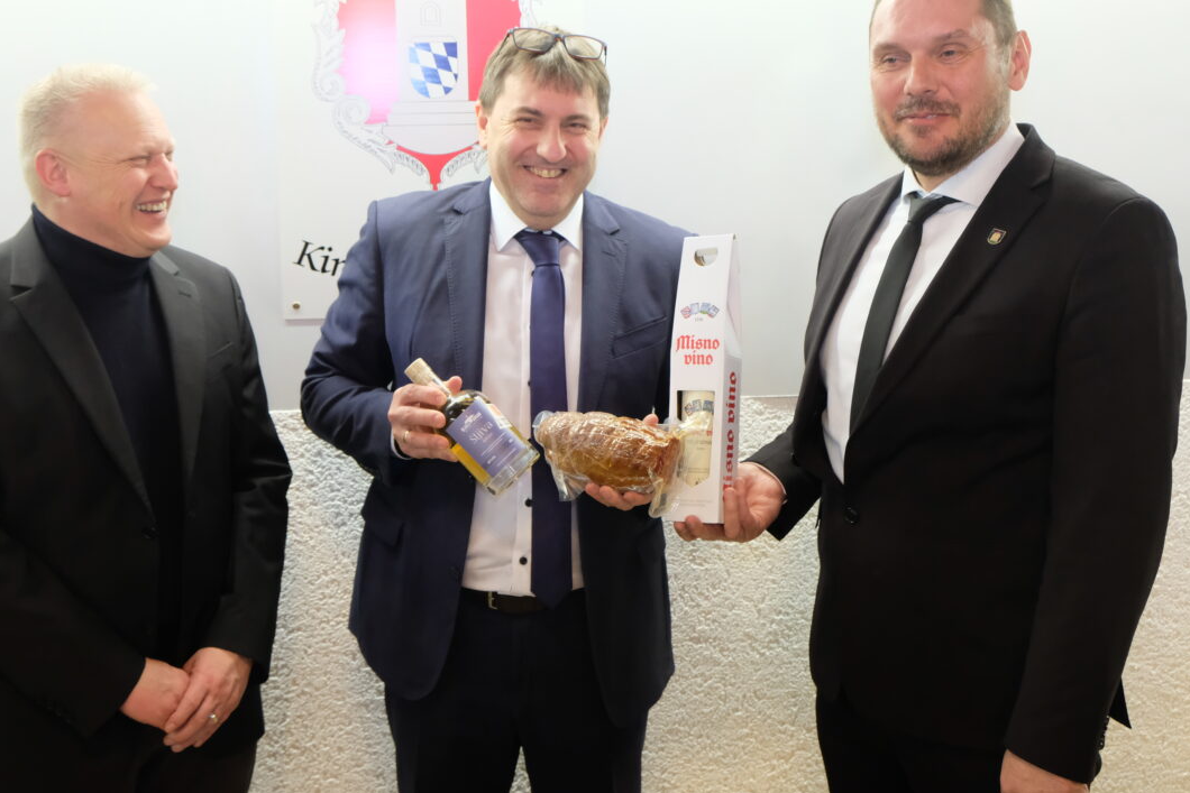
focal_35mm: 43
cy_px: 359
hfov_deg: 45.3
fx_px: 1421
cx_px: 528
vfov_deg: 31.2
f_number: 4
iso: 3200
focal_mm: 25.4
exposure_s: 1/58
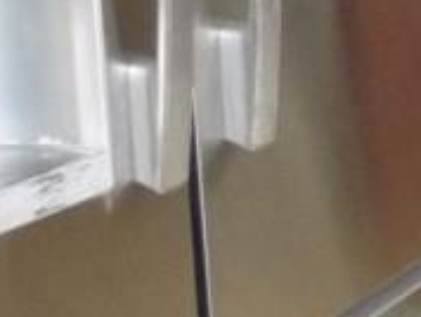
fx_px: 2241
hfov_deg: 9.8
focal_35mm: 184
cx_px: 918
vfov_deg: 7.9
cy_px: -177
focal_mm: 5.2
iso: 320
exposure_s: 1/30
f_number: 3.3
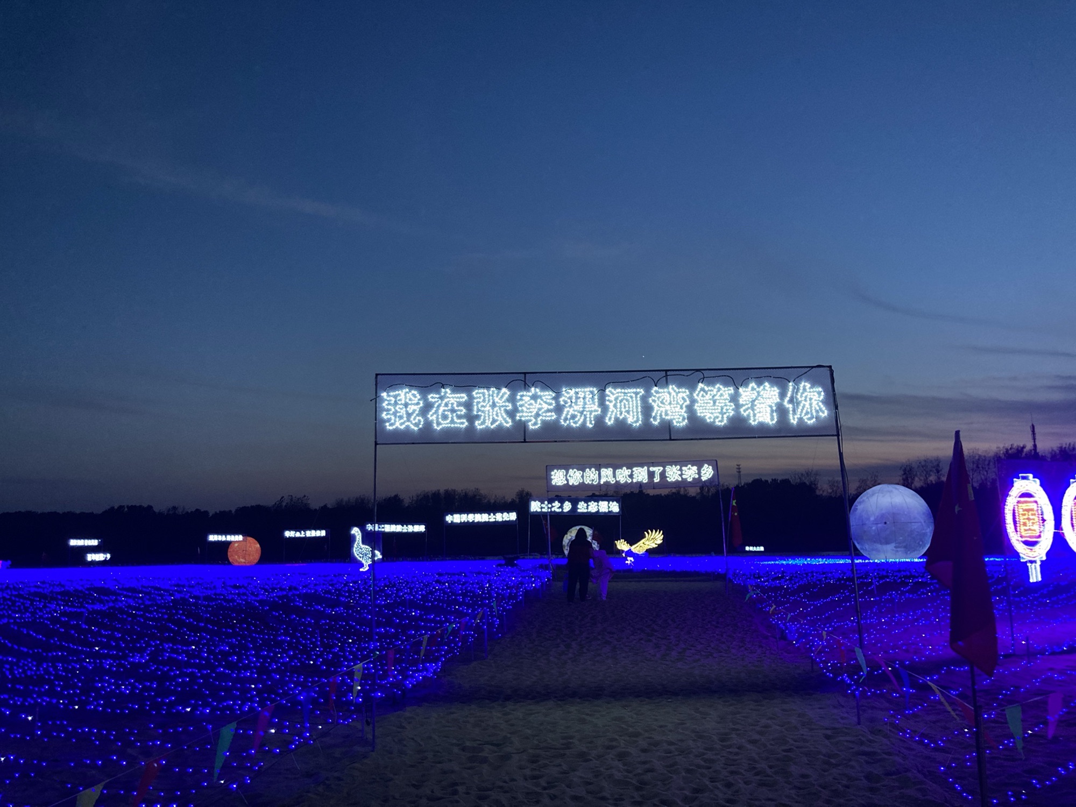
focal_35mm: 28
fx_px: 870
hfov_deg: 63.4
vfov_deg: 49.7
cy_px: 404
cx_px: 538
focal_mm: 3.99
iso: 400
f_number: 1.8
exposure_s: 1/25
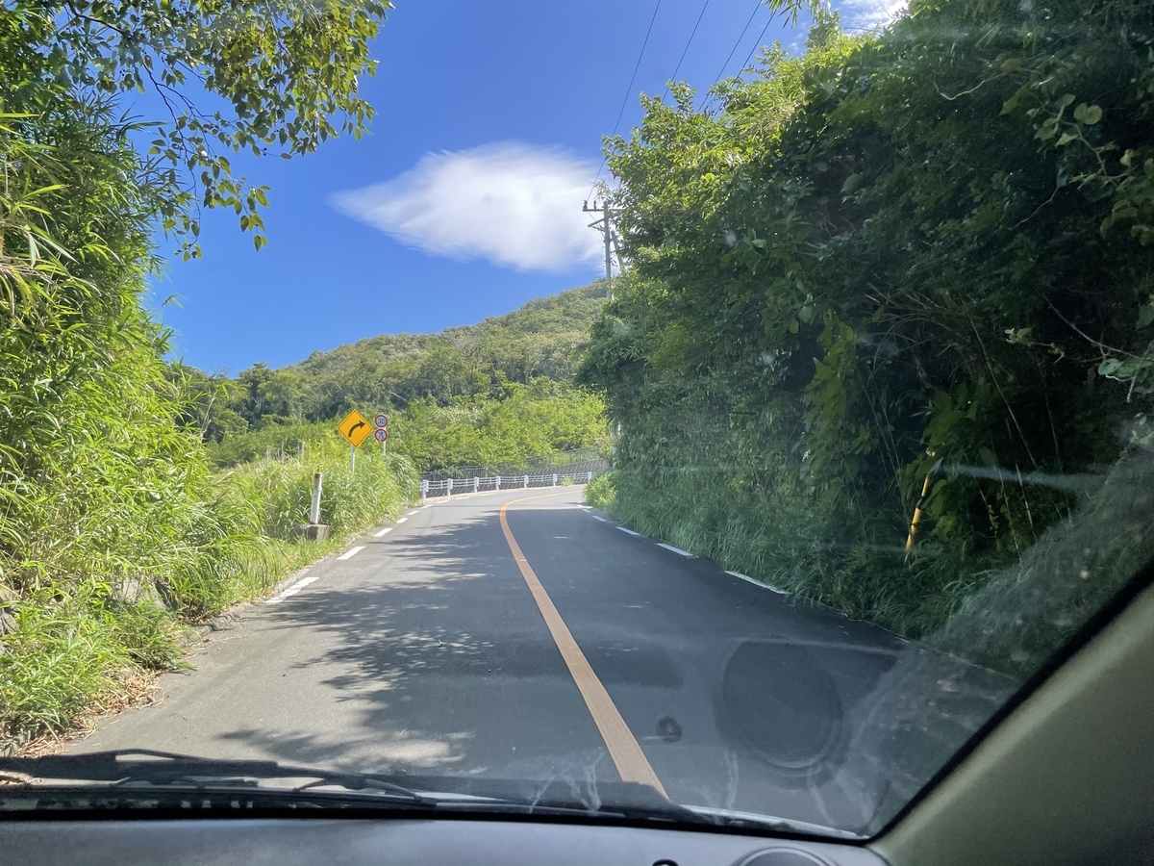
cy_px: 433
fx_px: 867
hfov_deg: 67.3
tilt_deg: +4.9
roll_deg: +0.7
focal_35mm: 26
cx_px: 577
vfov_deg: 53.1
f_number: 1.6
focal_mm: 4.2
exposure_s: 1/651
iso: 32
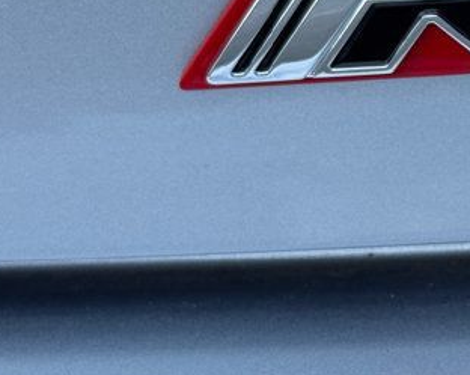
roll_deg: +4.1
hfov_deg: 12.1
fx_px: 2140
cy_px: 54
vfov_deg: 10.0
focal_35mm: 154
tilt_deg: -23.5
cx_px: 652
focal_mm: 6.76
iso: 80
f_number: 1.78
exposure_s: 1/1678
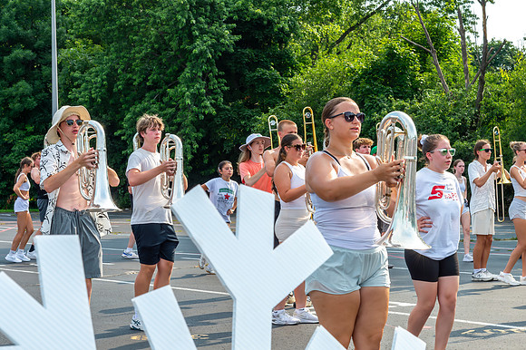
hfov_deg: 24.0
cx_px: 279
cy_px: 156
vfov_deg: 16.1
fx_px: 1240
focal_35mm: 85
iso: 320
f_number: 13
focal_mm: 70
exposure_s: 1/250
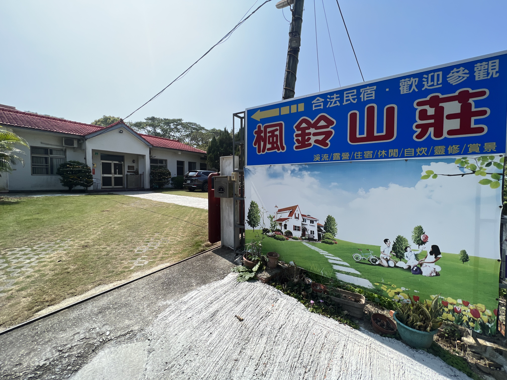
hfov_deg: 106.2
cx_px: 254
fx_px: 190
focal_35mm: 13
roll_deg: -0.6
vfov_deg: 89.9
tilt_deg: -2.4
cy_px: 190
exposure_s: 1/1325
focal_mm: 1.57
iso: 32
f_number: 1.8
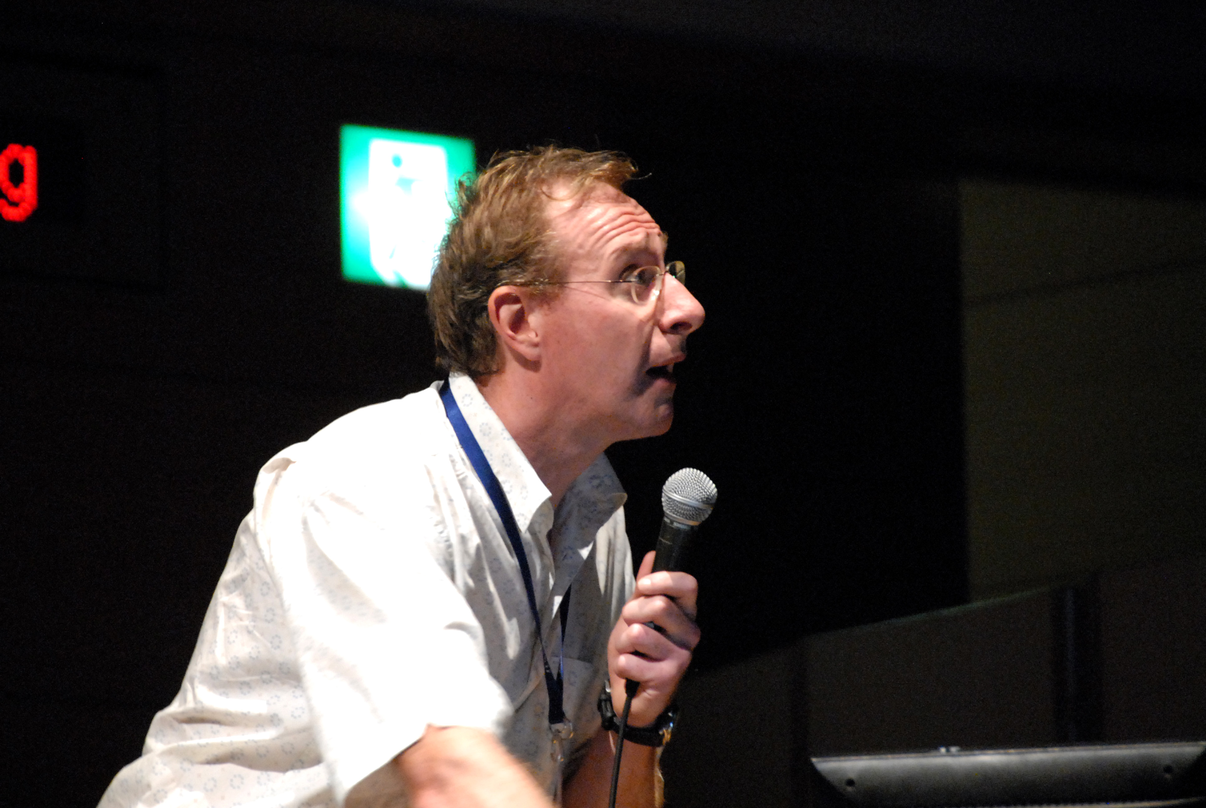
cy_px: 404
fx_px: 10063
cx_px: 603
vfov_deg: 4.6
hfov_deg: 6.9
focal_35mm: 300
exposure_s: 1/20
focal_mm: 200
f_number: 5.6
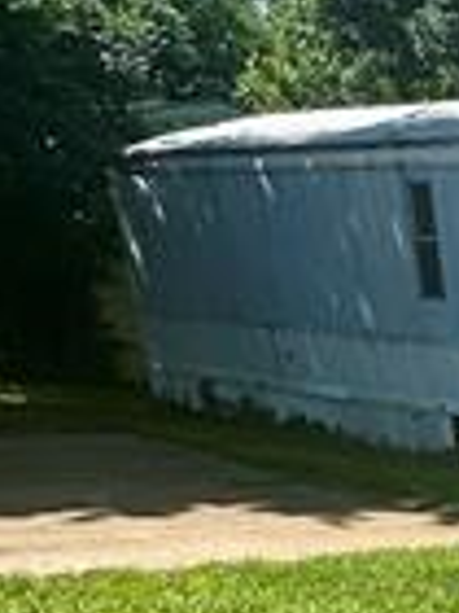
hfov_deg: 14.6
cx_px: 1005
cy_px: 819
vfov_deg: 22.4
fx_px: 1361
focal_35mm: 77
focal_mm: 2.22
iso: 50
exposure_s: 1/1395
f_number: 2.2
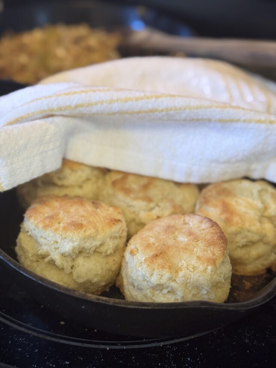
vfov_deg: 39.7
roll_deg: -2.5
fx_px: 510
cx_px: 138
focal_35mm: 48
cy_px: 184
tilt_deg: -36.5
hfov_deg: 30.3
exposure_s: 1/60
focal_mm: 6.76
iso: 250
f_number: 1.78
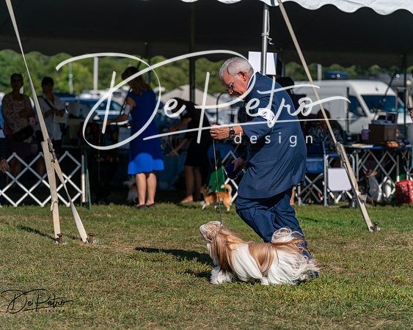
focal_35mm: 130
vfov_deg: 11.9
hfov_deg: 14.9
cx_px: 206
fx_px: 1582
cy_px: 165
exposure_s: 1/1250
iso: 100
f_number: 4.5
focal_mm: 115
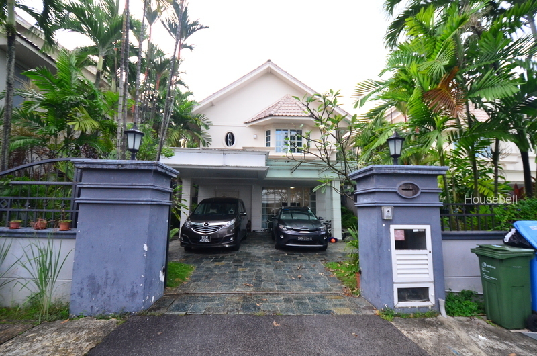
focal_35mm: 15
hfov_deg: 100.5
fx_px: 223
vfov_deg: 77.1
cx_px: 268
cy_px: 178
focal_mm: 10
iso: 1250
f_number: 4.5
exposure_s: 1/250
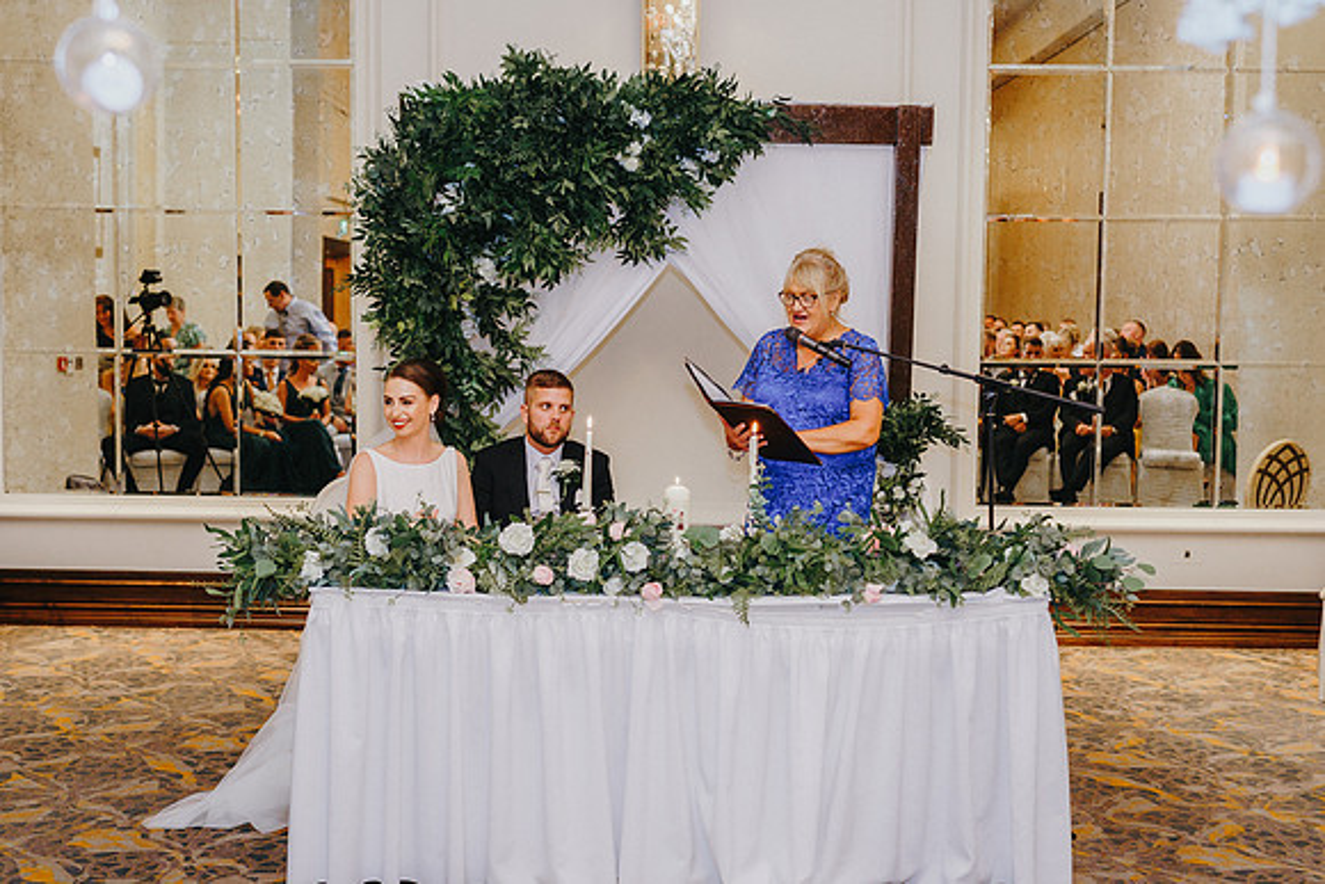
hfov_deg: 42.8
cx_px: 655
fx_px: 1690
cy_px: 442
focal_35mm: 46
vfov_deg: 29.3
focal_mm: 35
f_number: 2.2
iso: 1000
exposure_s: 1/200
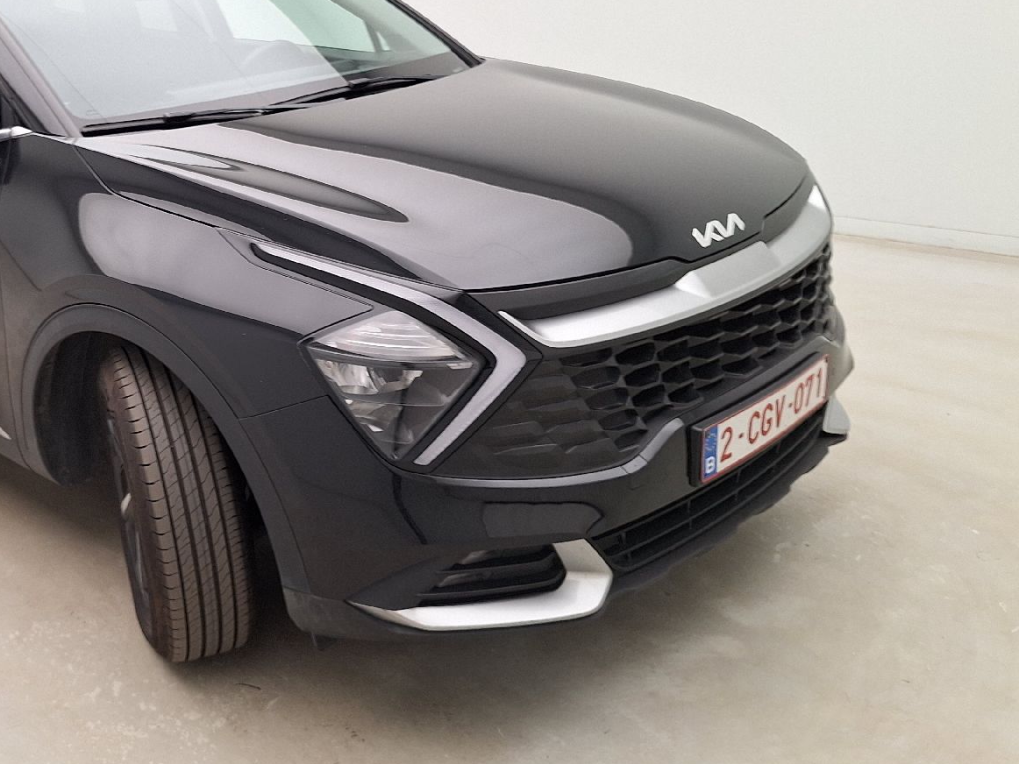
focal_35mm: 38
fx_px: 1119
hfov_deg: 46.9
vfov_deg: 37.7
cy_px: 326
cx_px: 233
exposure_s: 1/100
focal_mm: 5.54
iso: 64
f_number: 1.8
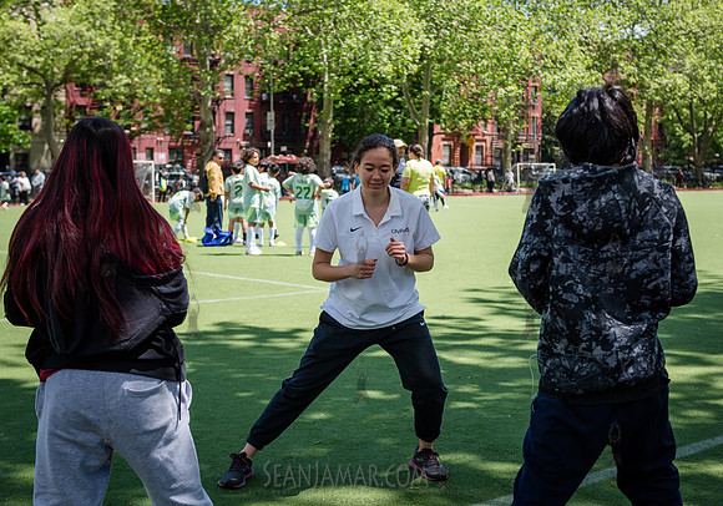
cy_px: 253
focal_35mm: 57
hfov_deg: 34.7
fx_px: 1158
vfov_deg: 24.6
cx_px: 379
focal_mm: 55
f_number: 4.5
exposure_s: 1/500
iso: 200
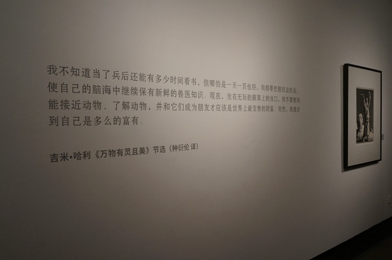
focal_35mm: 32
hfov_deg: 59.6
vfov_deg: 41.6
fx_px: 342
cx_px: 196
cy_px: 130
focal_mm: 21
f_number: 4
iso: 640
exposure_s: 1/50
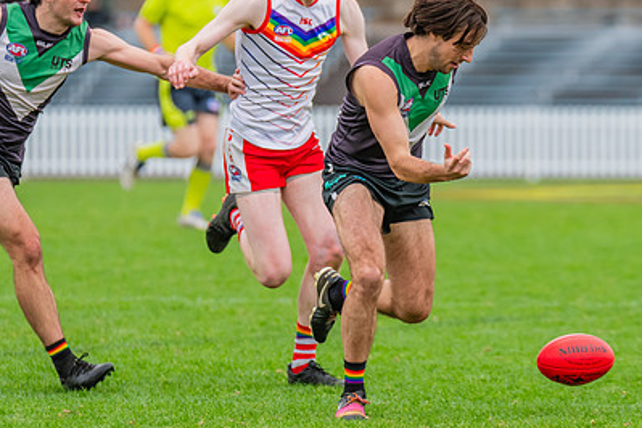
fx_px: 10146
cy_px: 167
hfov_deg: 3.6
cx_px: 332
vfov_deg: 2.4
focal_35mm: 569
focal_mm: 310
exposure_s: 1/1000
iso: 800
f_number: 5
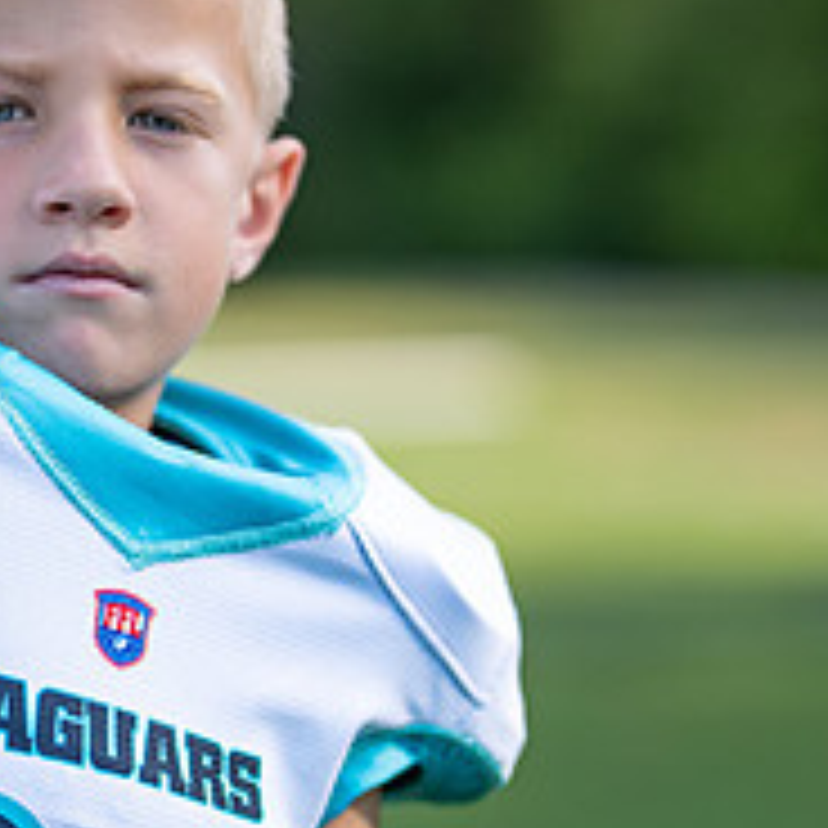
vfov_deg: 10.6
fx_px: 4465
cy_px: 442
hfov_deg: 10.6
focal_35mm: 165
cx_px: 124
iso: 100
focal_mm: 50
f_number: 1.2
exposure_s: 1/3200
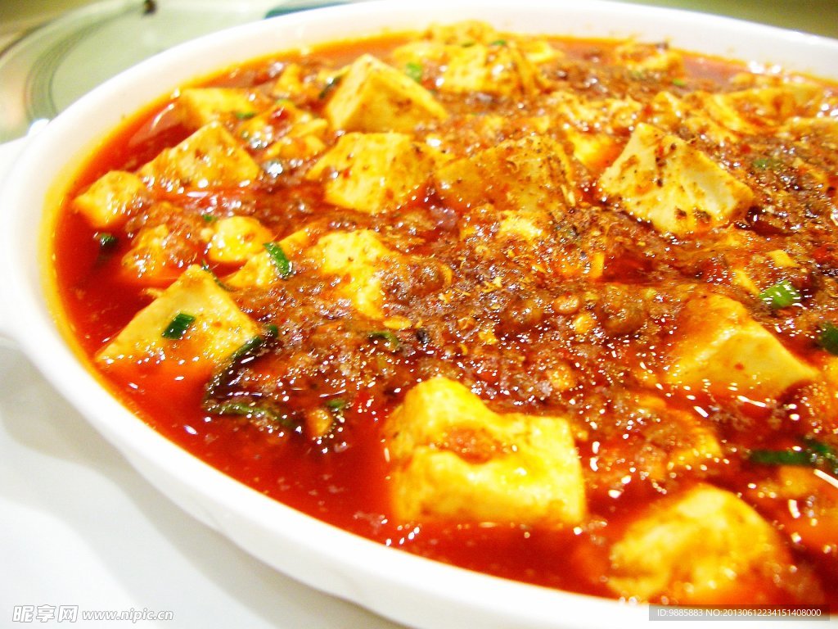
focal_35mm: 35
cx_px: 419
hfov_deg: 52.6
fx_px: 847
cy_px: 314
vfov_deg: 40.7
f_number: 2.6
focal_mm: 5.8
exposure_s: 1/20
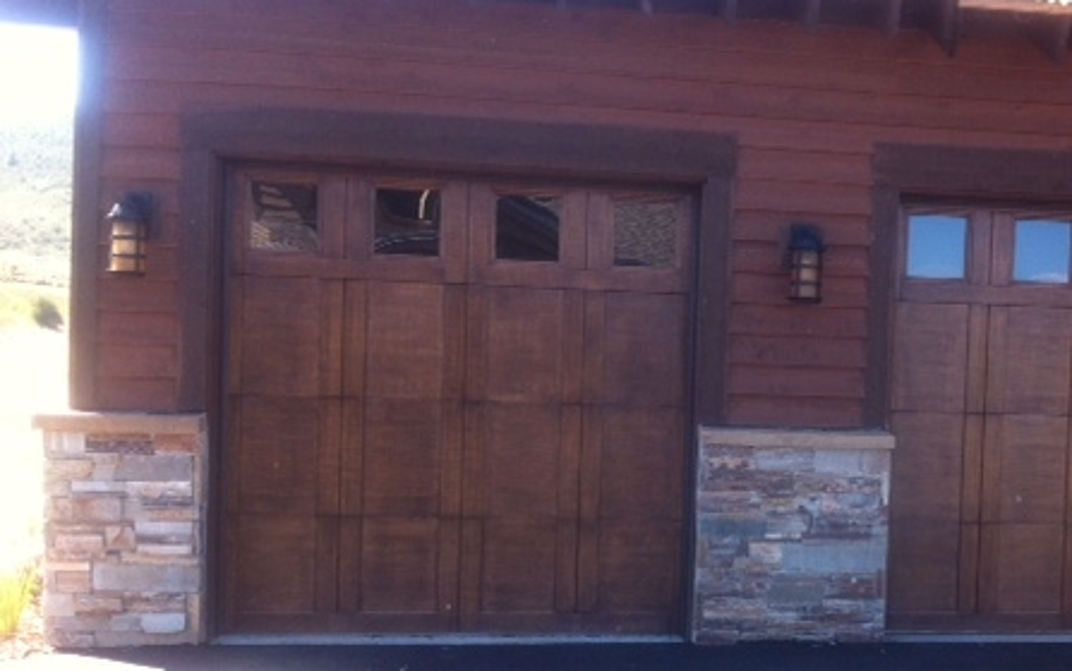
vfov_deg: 24.4
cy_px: 439
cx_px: 765
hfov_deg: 37.5
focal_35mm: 53
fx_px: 1549
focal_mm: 3.85
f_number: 2.8
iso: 80
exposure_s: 1/139
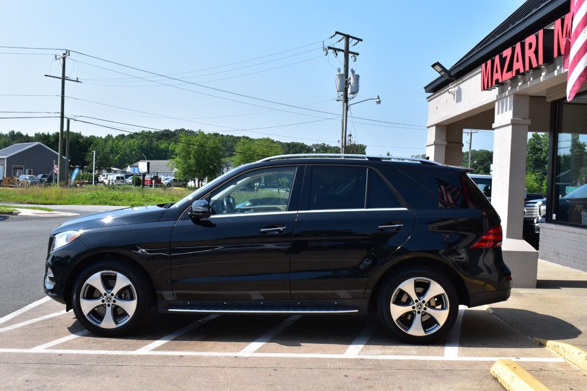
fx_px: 660
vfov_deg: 33.0
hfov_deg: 47.9
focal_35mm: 40
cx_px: 294
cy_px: 196
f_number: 11
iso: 400
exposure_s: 1/500
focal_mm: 27
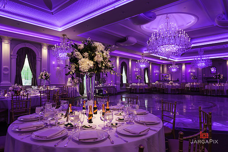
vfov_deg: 53.2
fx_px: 152
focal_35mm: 24
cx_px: 114
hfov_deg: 73.7
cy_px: 76
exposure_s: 1/50
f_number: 4
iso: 1250
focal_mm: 24
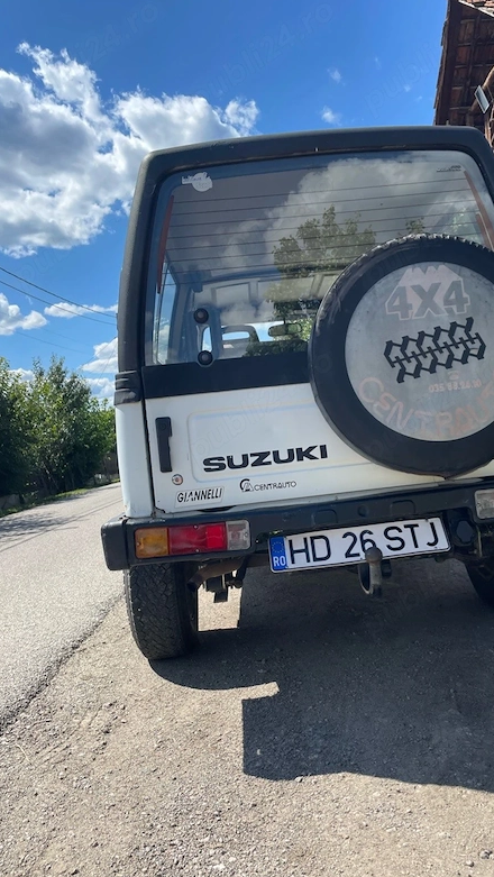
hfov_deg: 40.0
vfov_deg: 66.0
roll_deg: +8.3
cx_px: 305
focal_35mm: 29
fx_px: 675
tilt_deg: +2.0
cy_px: 433
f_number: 1.6
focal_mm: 4.2
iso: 32
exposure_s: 1/2353
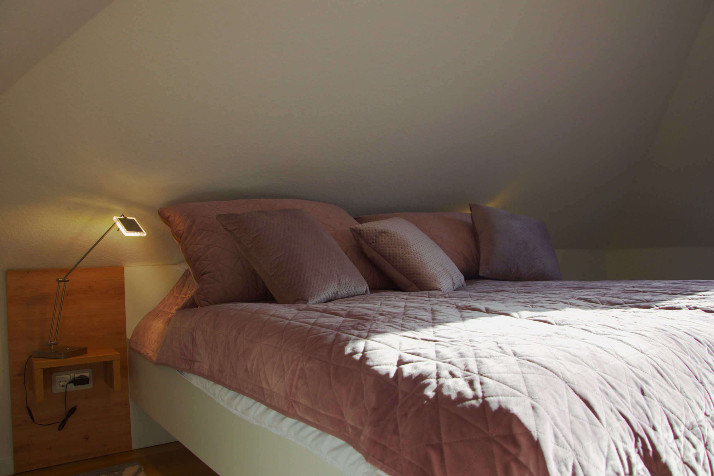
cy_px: 238
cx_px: 357
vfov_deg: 25.8
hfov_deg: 37.8
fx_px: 1041
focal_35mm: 52
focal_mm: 35
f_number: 8
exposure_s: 1/250
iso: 250
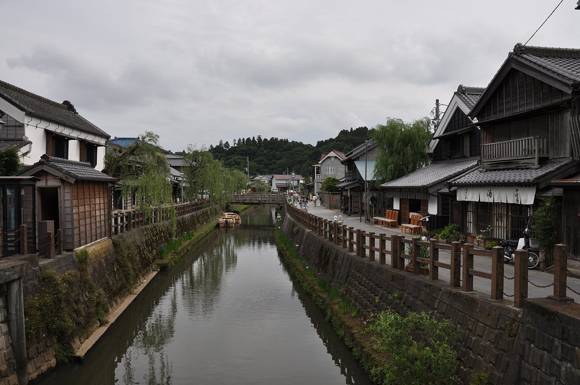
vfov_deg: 47.8
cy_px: 192
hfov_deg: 67.4
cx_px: 290
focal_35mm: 27
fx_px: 434
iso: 200
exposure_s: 1/320
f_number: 9
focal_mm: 18
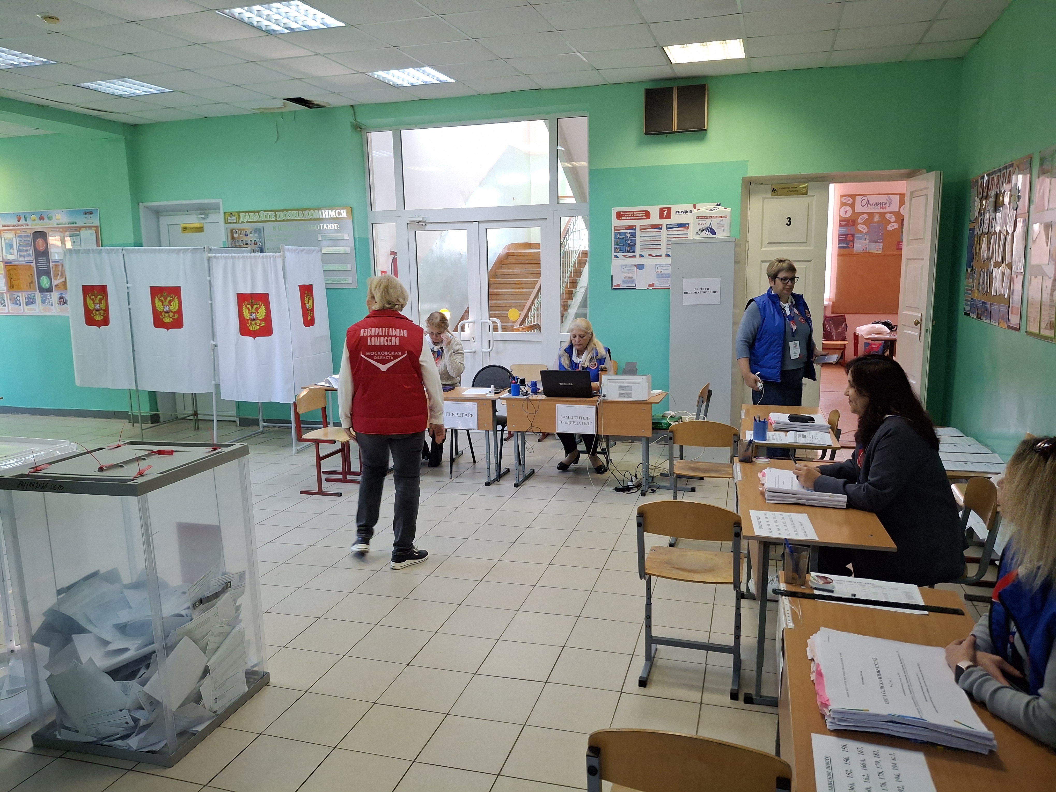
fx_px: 763
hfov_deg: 69.4
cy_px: 396
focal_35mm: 25
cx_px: 528
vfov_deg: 54.9
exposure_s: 1/100
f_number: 1.8
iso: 200
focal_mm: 4.69
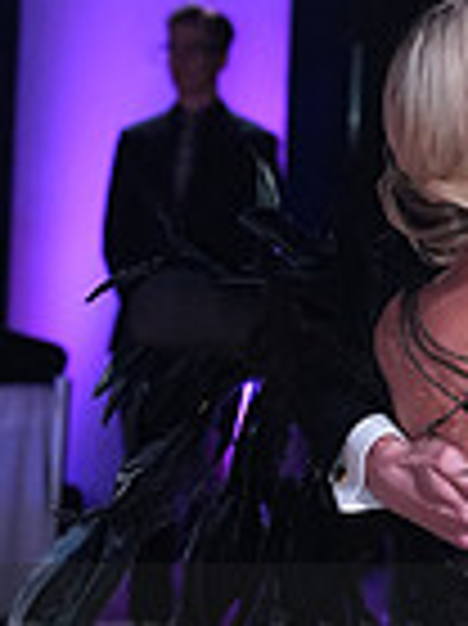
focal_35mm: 346
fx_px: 6247
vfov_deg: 5.7
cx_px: 524
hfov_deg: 4.3
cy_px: 716
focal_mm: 86
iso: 3200
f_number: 6.3
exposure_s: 1/250
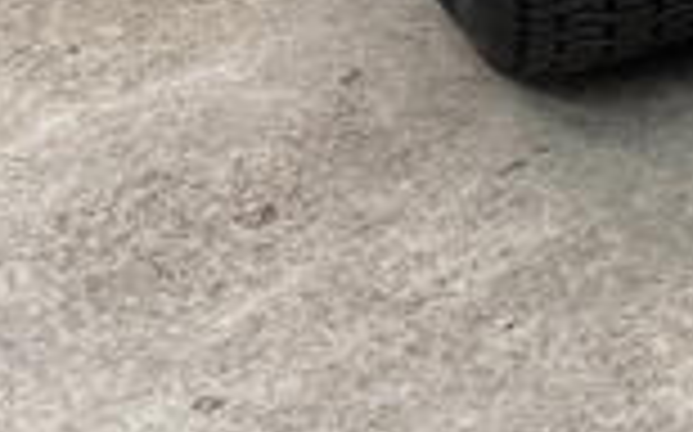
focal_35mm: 132
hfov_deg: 12.9
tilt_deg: -25.4
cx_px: 1557
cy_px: -369
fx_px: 2491
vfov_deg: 9.4
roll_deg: +1.5
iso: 125
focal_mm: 6.76
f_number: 1.78
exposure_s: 1/120
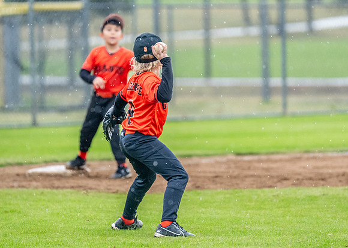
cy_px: 121
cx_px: 161
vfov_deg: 3.6
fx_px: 3932
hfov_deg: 5.1
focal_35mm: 398
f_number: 2.8
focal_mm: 200
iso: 1600
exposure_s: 1/1000
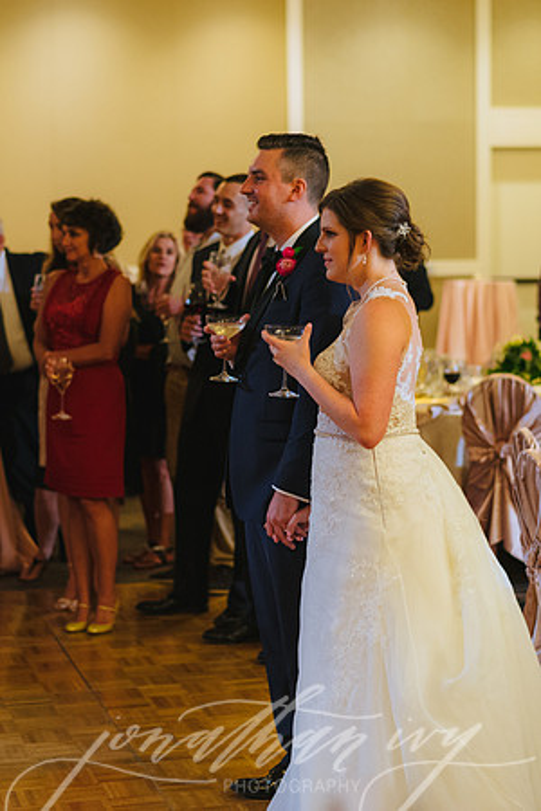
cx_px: 257
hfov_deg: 17.4
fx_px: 1769
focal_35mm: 79
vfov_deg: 25.8
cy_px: 386
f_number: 2.2
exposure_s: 1/125
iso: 1600
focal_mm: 50
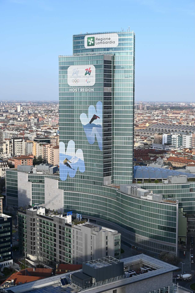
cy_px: 146
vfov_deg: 35.1
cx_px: 98
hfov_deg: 23.7
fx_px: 464
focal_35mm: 57
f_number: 8
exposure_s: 1/320
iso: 200
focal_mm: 57
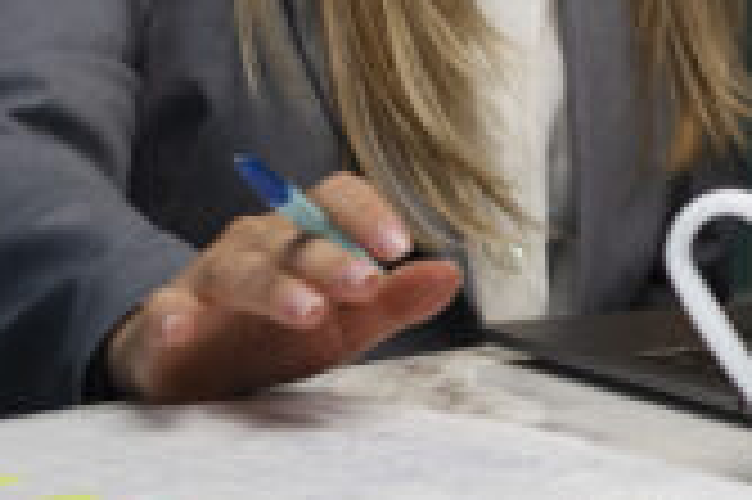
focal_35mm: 215
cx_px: 1963
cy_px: -309
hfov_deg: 8.5
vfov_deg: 6.3
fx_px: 4487
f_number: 2.8
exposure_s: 1/250
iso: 640
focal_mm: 35
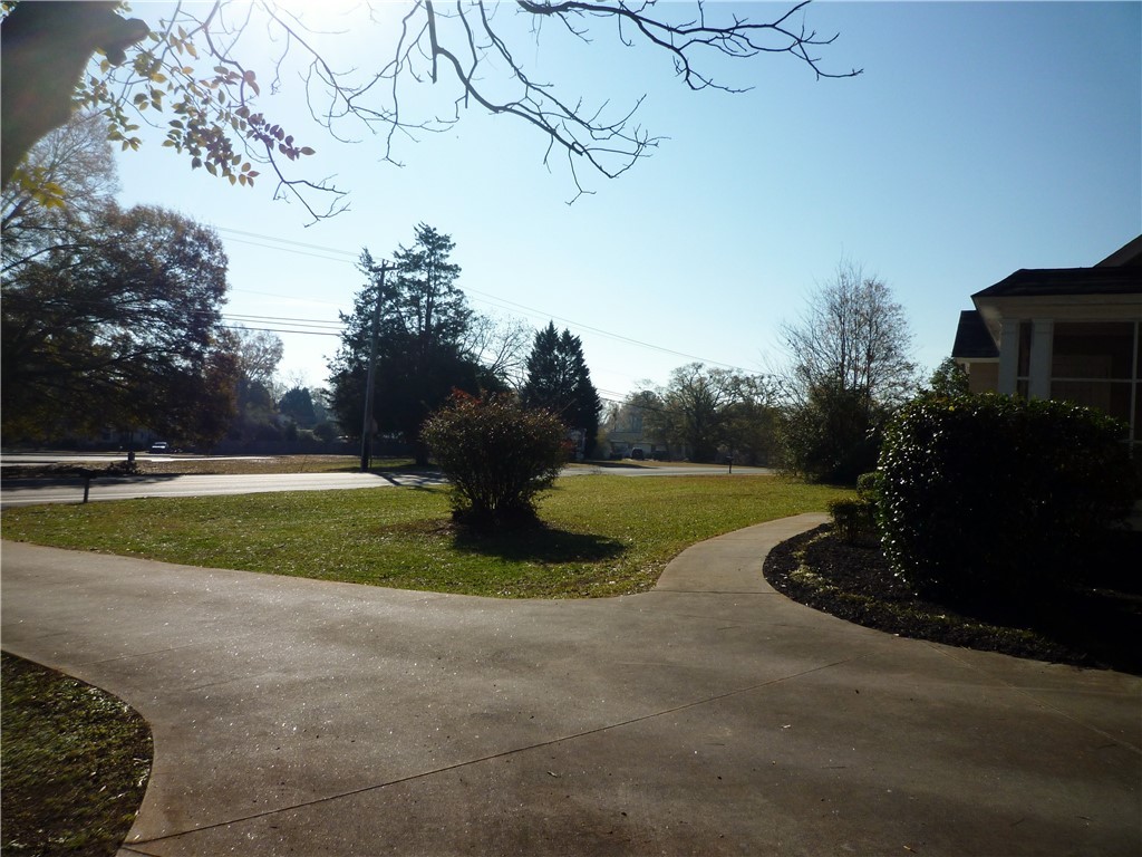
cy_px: 428
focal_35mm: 25
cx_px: 571
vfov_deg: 54.9
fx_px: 825
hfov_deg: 69.4
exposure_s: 1/800
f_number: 4.5
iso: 80
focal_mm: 4.4
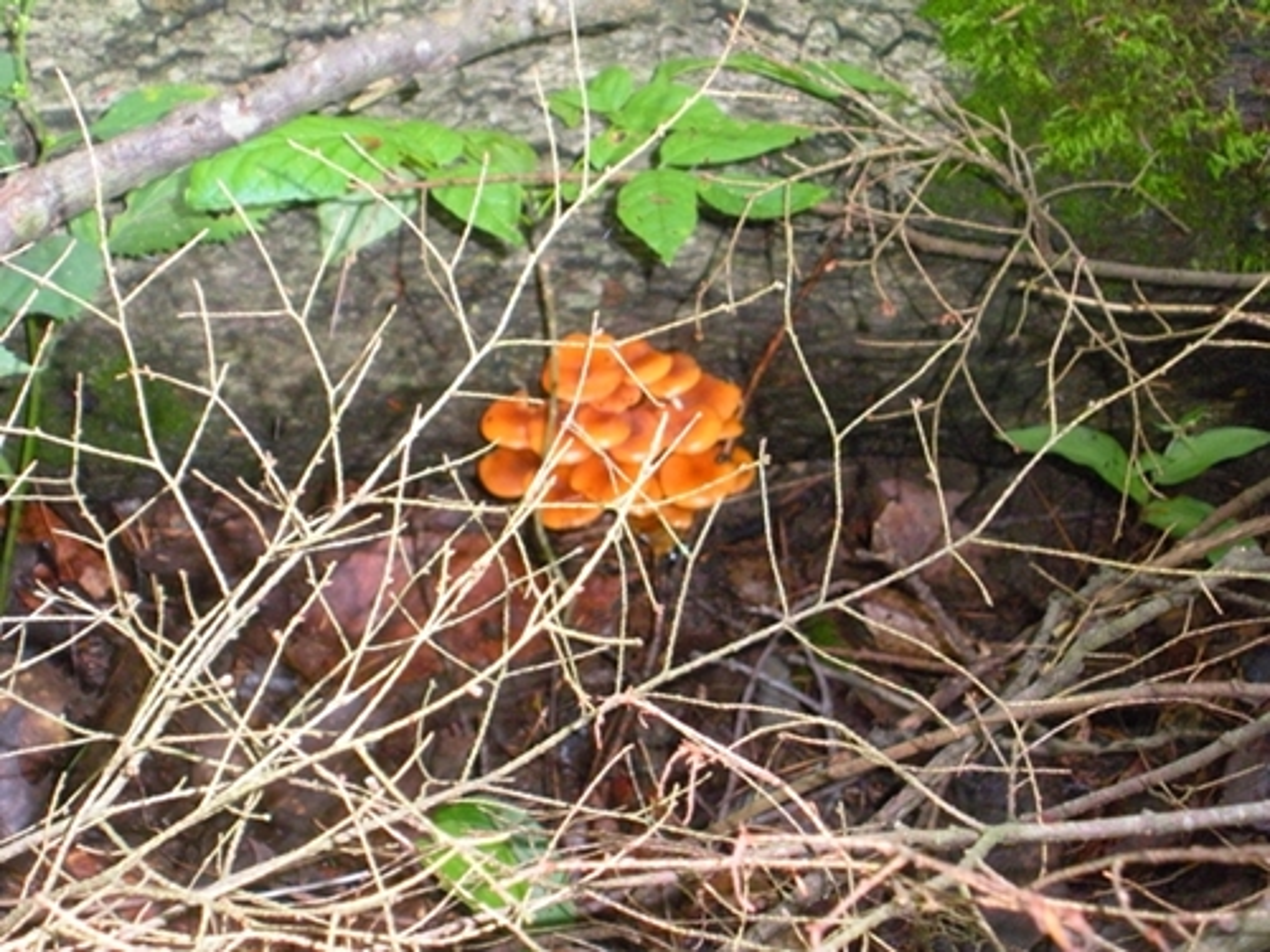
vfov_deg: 22.9
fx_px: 2348
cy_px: 476
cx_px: 635
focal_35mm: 64
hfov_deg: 30.3
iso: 603
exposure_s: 1/60
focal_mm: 11.2
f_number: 4.6
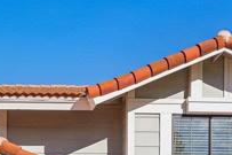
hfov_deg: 21.6
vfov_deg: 12.9
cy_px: 318
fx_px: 586
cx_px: 3
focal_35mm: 91
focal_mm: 18
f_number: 10
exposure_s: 1/250
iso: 100
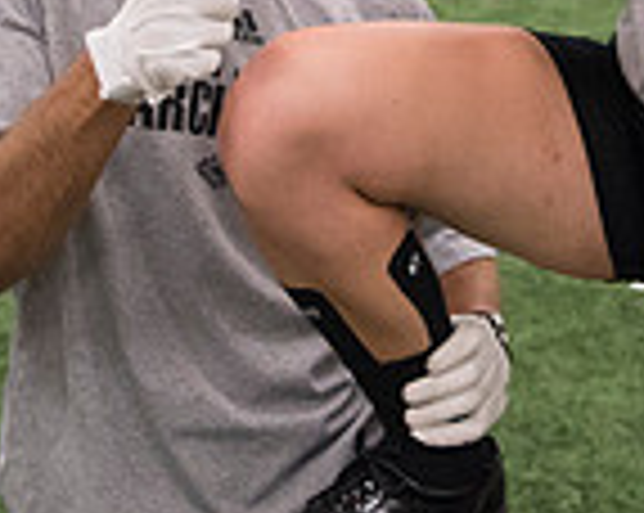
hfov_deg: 18.4
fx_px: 1960
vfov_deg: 14.1
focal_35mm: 103
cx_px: 545
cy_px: -218
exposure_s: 1/320
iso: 3200
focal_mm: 27
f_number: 3.2
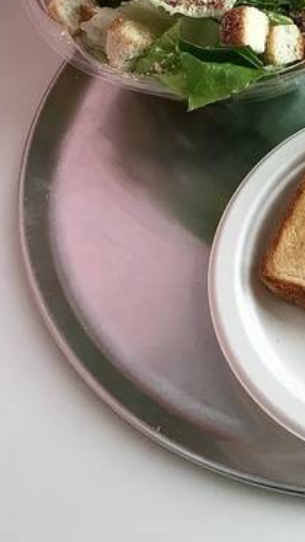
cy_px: 100
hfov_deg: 19.0
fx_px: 862
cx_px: 360
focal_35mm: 60
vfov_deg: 33.7
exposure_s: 1/40
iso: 25
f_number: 1.8
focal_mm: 3.99
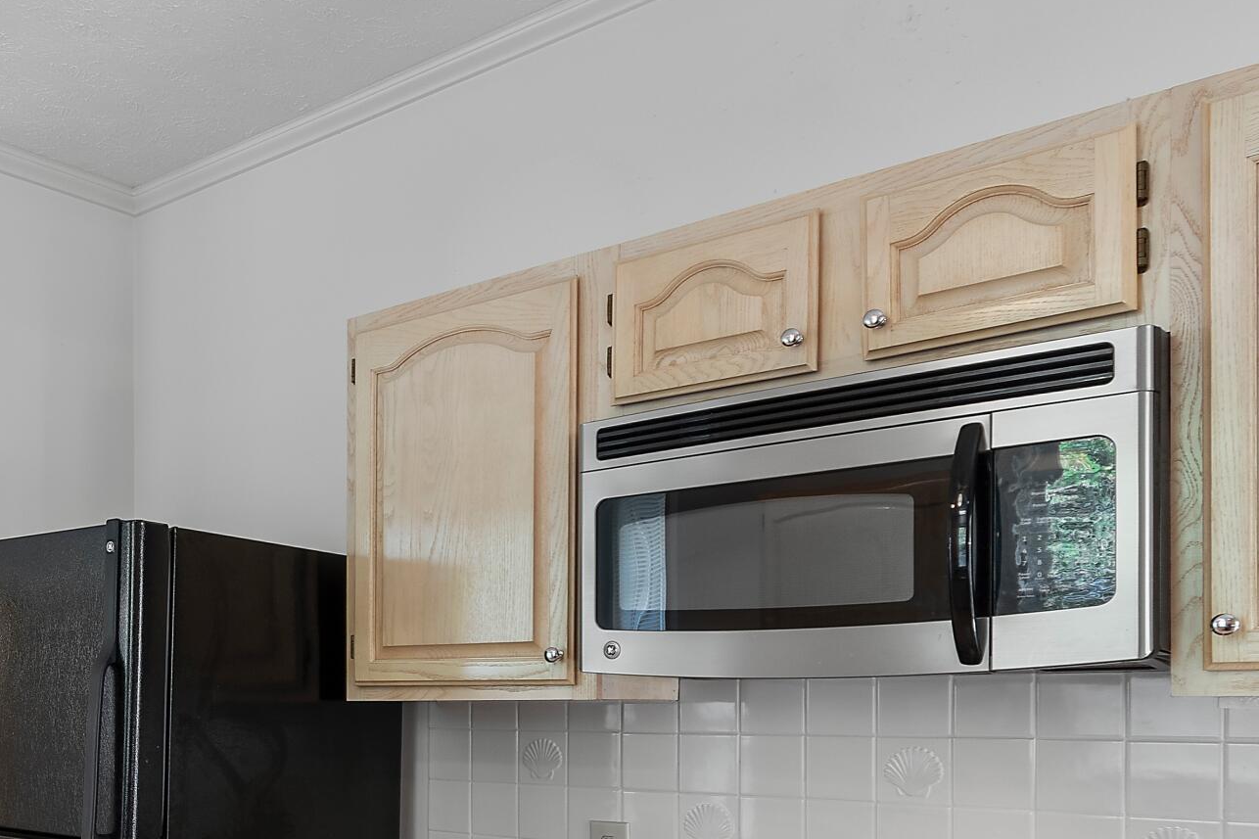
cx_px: 104
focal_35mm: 35
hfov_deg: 48.2
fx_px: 1224
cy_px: 761
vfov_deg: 35.5
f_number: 4.5
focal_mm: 10
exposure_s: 1/4
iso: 100
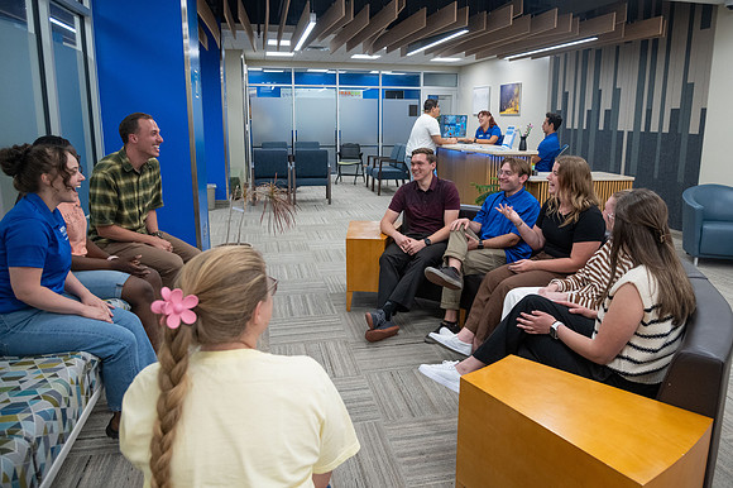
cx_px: 398
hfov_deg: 68.5
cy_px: 228
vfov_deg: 48.8
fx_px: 538
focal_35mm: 26
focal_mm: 24
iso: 1250
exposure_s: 1/250
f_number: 4
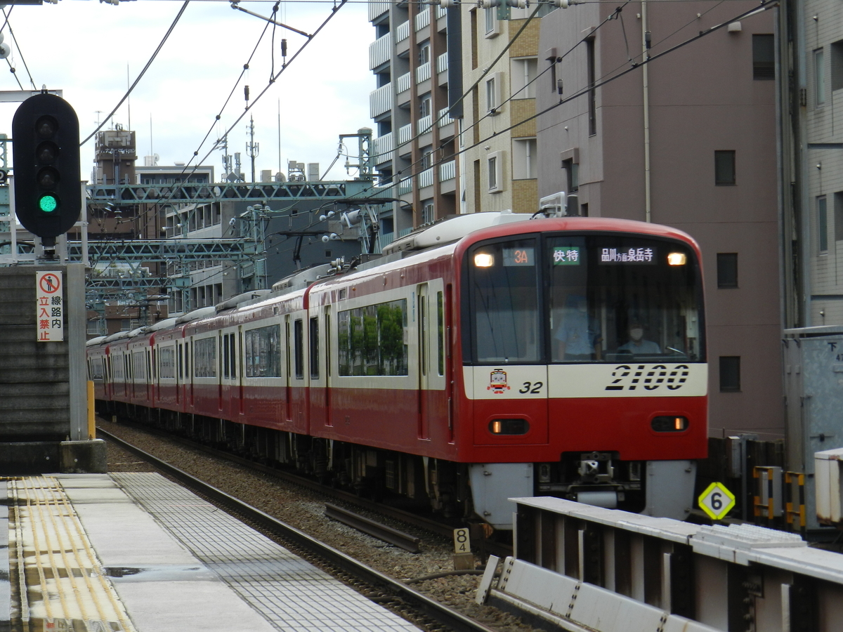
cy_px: 316
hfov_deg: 15.2
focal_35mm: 130
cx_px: 422
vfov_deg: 11.4
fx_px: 3166
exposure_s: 1/320
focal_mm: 23.1
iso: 160
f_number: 5
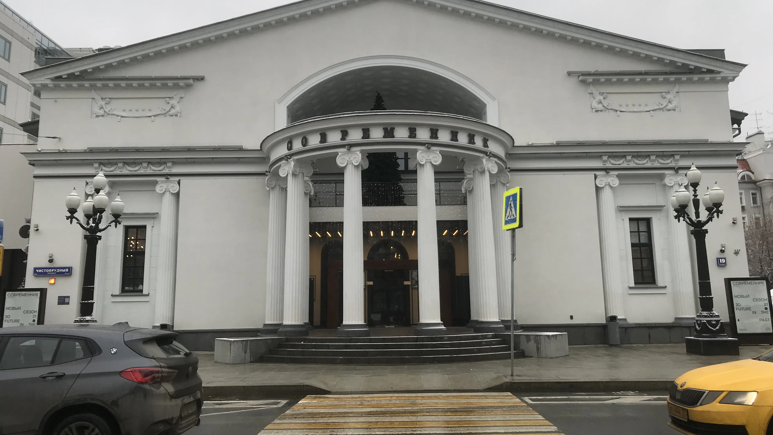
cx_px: 390
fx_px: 635
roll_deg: -0.3
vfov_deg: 37.7
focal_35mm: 31
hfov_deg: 62.6
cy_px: 195
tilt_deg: +9.6
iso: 20
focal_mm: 3.99
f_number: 1.8
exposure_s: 1/296
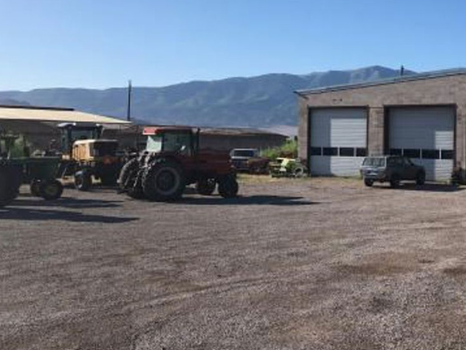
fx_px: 673
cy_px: 125
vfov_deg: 29.0
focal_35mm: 50
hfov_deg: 36.8
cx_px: 373
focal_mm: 3.99
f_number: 1.8
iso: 20
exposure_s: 1/2088
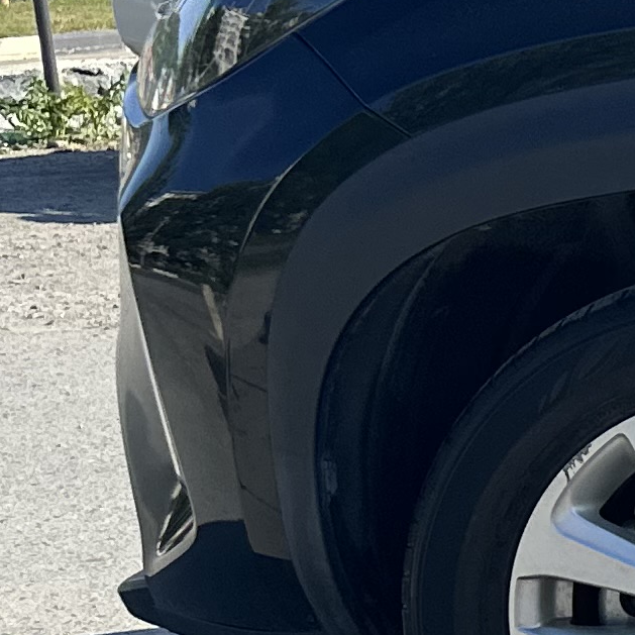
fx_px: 2823
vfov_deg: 12.8
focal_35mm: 136
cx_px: 2010
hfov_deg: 9.5
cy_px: 302
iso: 80
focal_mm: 6.86
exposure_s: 1/2525
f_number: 1.78
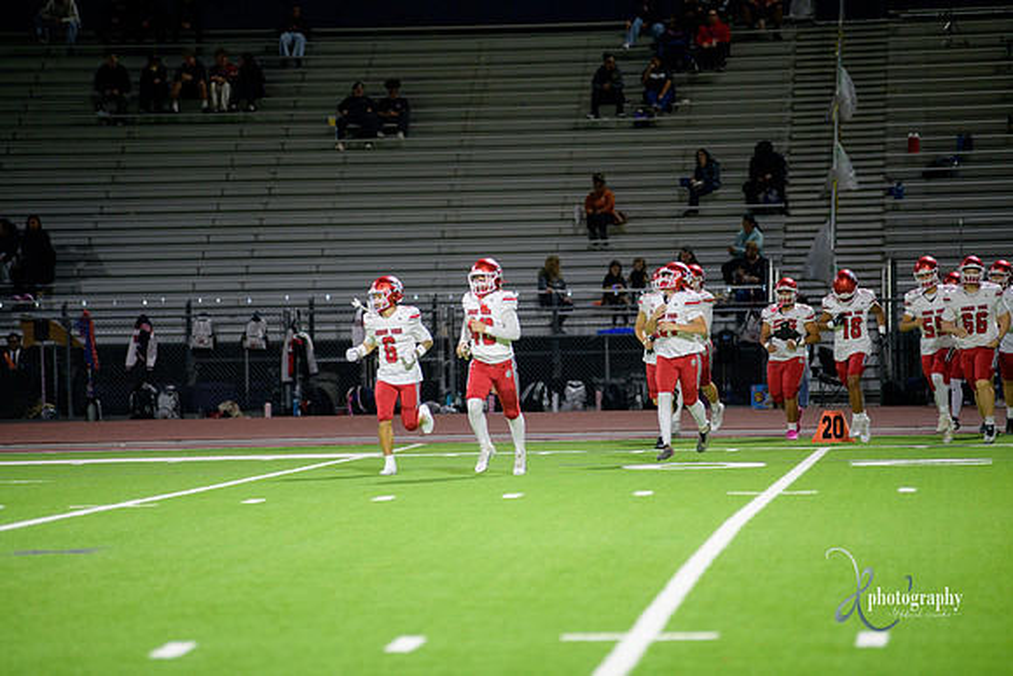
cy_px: 338
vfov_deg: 6.9
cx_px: 506
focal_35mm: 200
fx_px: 5629
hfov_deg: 10.3
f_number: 2.8
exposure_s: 1/250
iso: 1250
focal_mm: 200
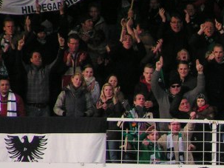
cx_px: 270
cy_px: 189
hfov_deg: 2.0
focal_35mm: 1003
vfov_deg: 1.5
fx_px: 6488
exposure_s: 1/400
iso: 125
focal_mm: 58
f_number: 3.5
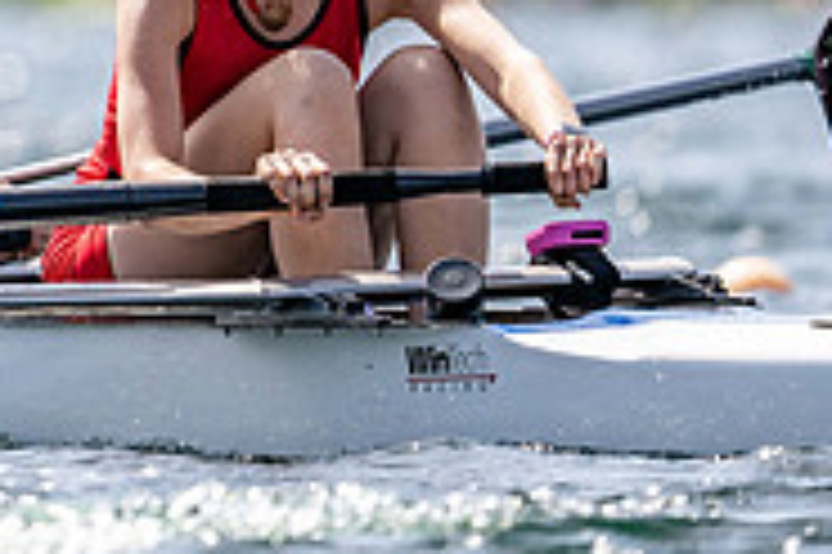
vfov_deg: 1.1
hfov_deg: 1.6
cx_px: -121
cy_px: 29
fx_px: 29024
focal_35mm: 1257
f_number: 4.5
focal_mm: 400
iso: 250
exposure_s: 1/2500
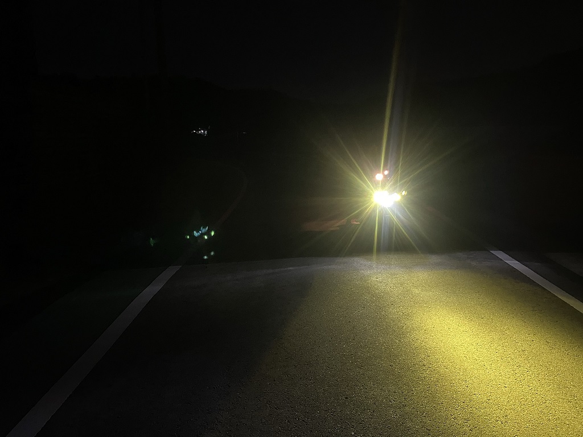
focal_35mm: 26
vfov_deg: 53.1
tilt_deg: -11.0
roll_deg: +0.6
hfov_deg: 67.3
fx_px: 438
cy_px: 218
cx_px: 292
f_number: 1.8
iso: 1600
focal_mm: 4.25
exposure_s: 1/15
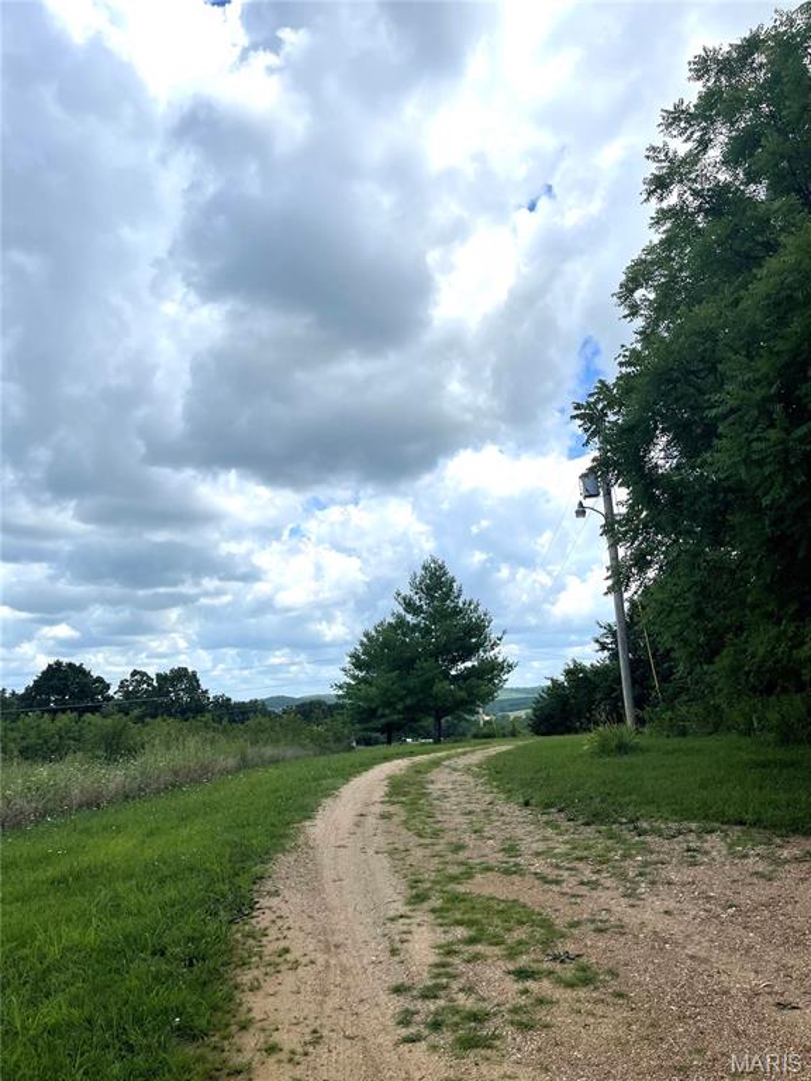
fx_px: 781
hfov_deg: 54.9
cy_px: 540
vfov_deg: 69.4
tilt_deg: +12.6
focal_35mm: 25
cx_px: 406
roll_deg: +1.5
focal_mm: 5.1
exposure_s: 1/6579
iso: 32
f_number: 1.6
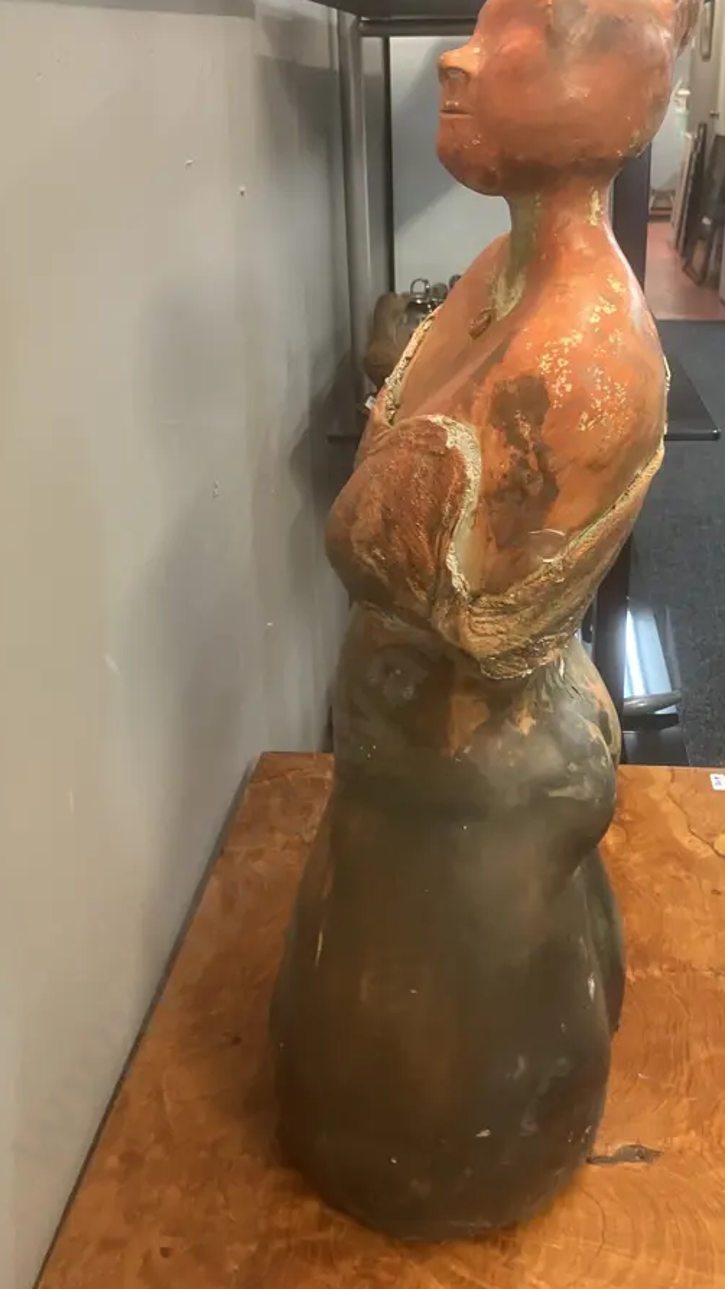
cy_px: 577
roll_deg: -0.9
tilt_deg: -19.5
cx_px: 468
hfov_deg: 33.5
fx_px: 1196
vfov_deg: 56.5
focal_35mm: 35
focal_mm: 3.99
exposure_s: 1/50
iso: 250
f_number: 1.8
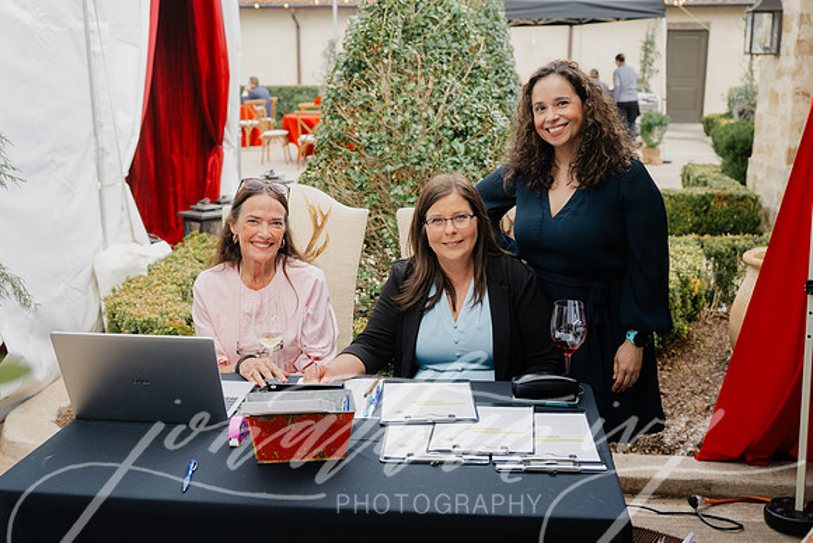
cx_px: 406
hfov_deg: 48.4
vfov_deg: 33.4
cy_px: 272
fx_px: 904
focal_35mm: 40
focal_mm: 40
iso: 140
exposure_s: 1/100
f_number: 4
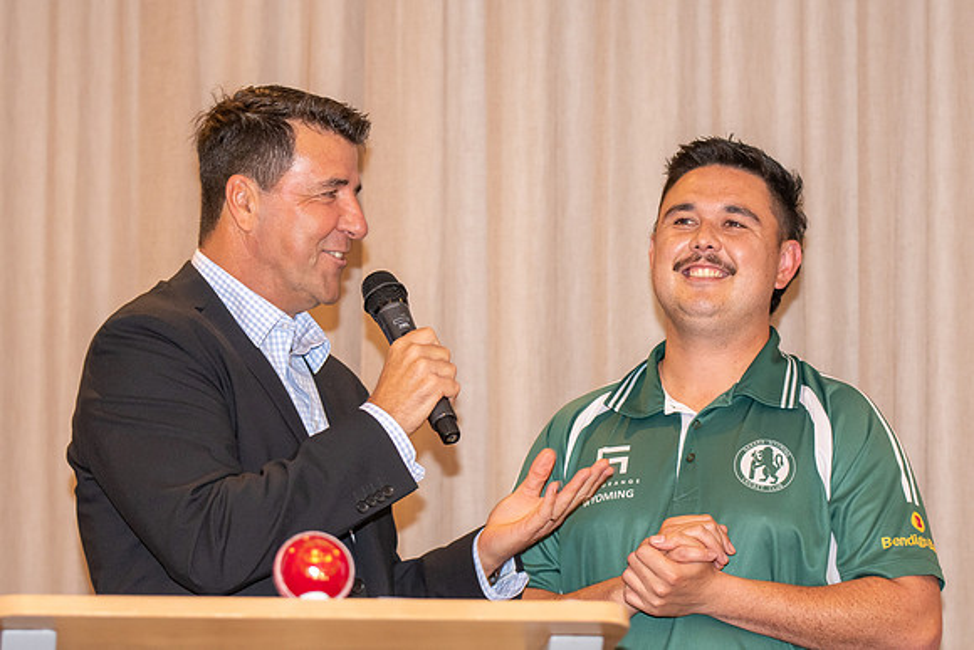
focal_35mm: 127
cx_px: 520
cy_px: 311
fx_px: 3436
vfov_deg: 10.8
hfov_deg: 16.1
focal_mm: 78
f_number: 2.8
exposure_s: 1/60
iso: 1000
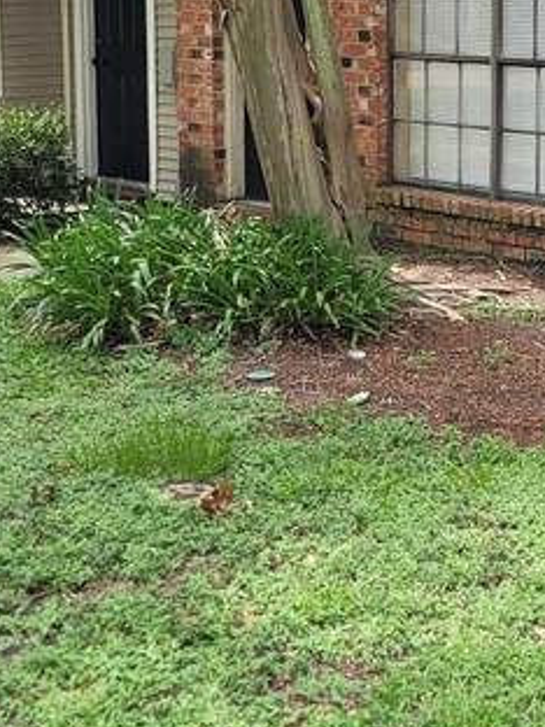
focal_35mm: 77
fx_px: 1616
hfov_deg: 18.6
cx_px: 550
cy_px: 126
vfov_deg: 24.8
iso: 32
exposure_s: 1/120
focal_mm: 7
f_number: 1.8
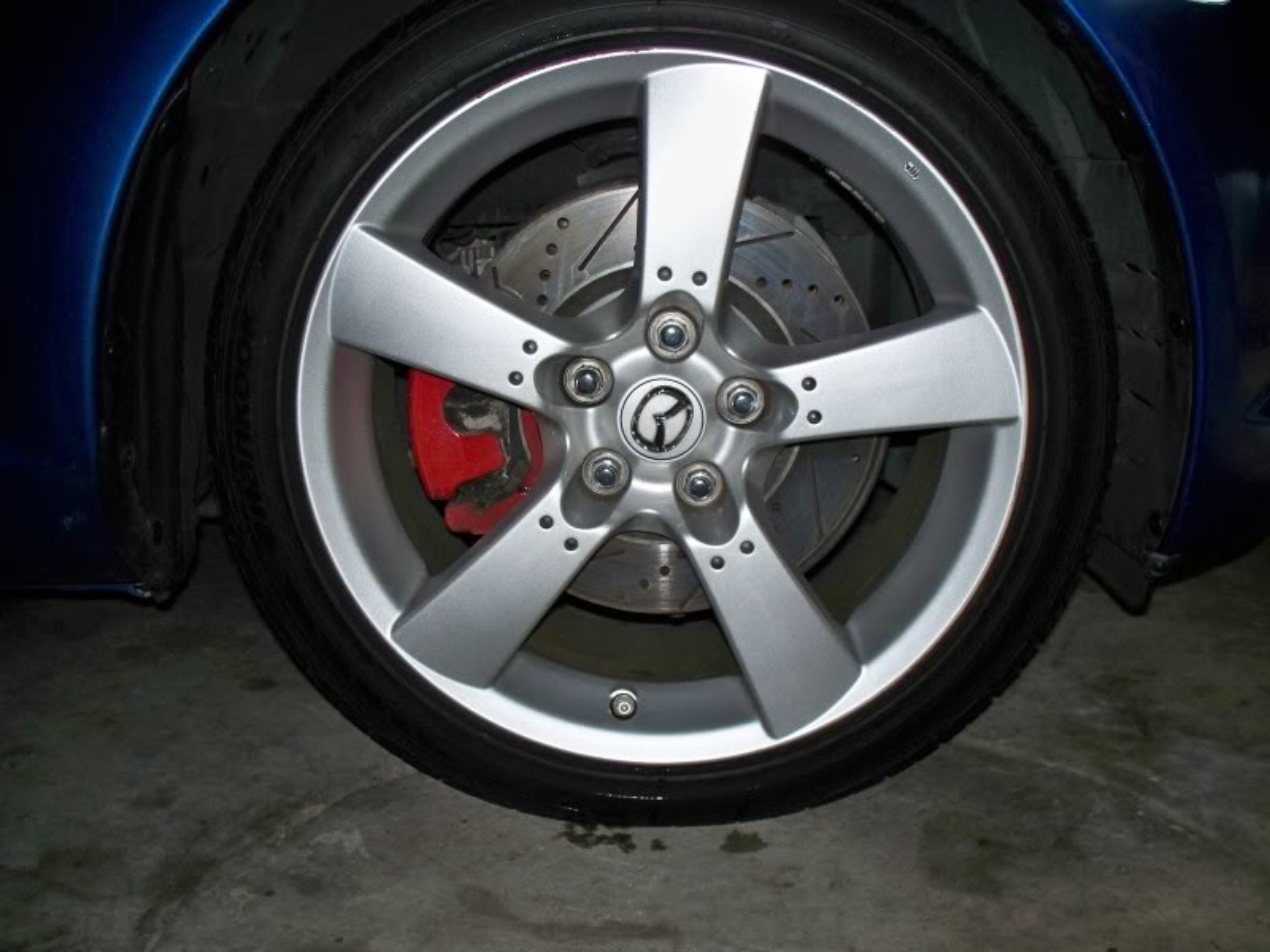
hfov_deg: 52.6
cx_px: 635
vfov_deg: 40.7
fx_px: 1284
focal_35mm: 35
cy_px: 476
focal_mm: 7.54
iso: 200
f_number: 2.8
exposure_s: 1/30
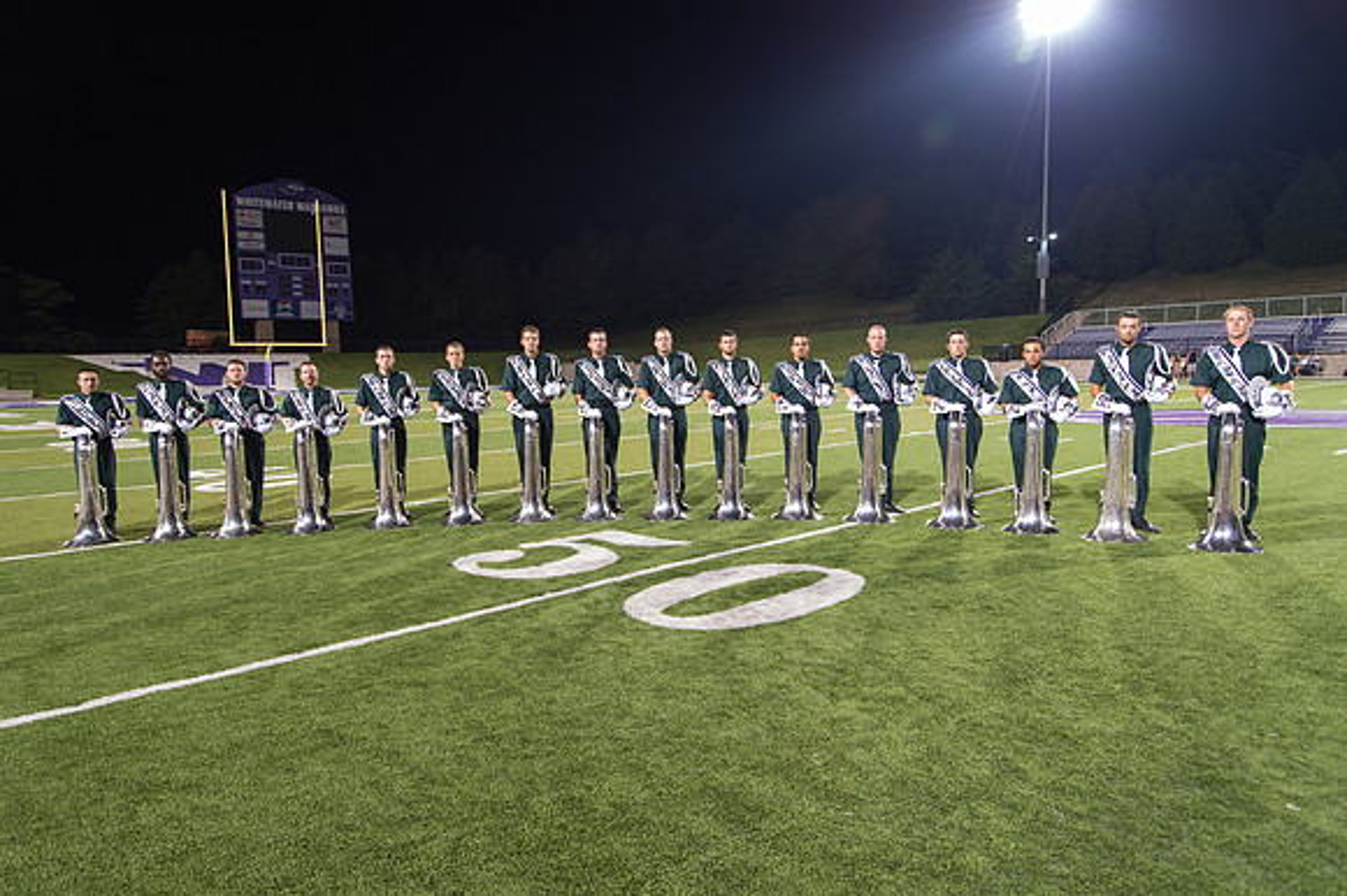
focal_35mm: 25
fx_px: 937
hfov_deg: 71.4
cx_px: 657
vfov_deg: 51.1
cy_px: 448
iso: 1000
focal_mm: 24
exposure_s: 1/20
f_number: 5
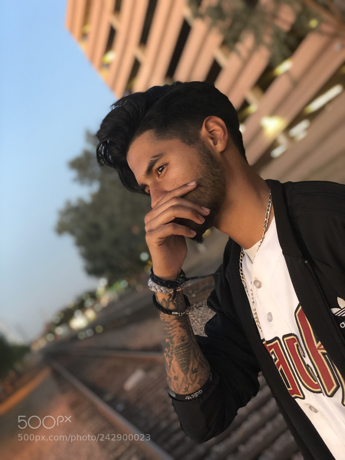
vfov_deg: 36.8
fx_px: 691
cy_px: 230
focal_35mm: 52
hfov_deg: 28.0
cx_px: 172
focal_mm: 6
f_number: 2.4
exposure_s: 1/11
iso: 160
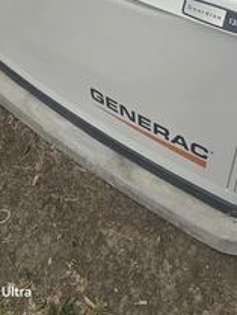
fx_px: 401
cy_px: 29
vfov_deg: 39.6
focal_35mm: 44
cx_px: 125
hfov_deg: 32.9
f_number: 1.7
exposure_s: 1/337
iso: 12
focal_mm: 6.3
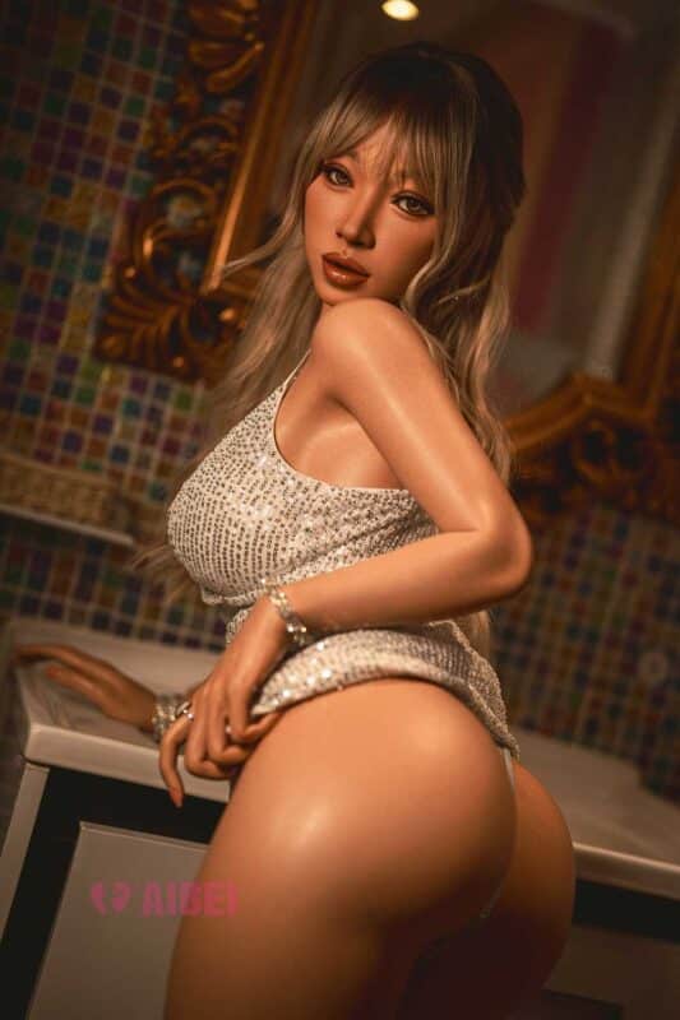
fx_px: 1417
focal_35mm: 50
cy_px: 510
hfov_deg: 27.0
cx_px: 340
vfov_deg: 39.6
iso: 100
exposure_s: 1/100
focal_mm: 50
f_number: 1.4
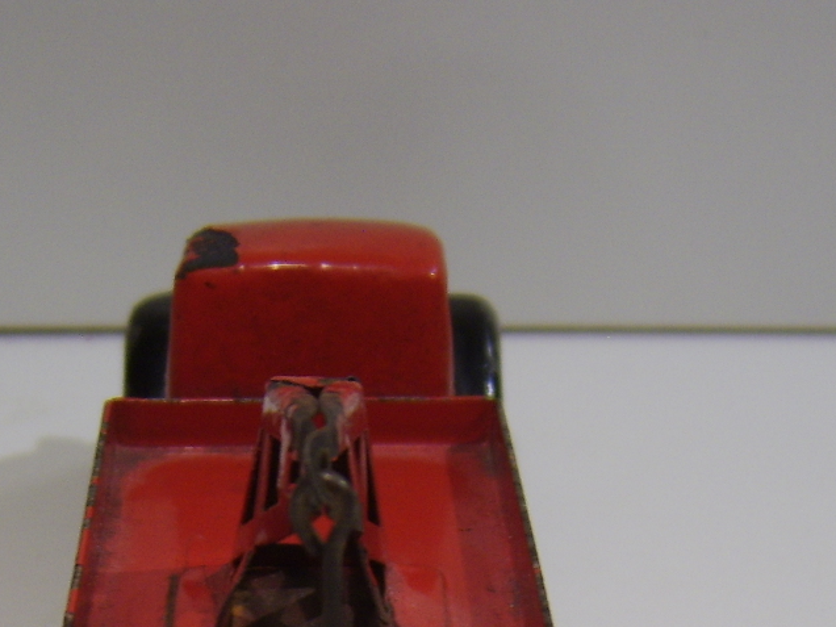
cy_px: 747
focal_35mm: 78
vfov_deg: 18.0
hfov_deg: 25.0
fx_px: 1884
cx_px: 327
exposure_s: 1/38
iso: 71
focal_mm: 8.13
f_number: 2.7
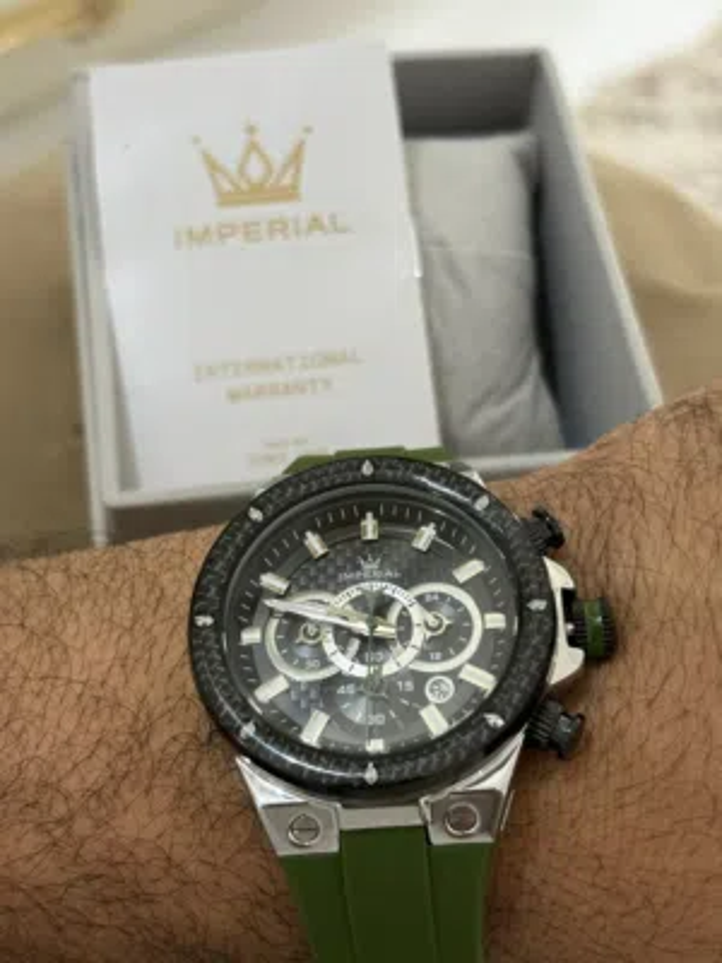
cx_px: 361
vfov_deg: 36.8
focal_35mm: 52
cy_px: 482
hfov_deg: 28.0
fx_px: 1446
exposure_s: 1/45
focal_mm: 5.96
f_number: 1.6
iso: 160
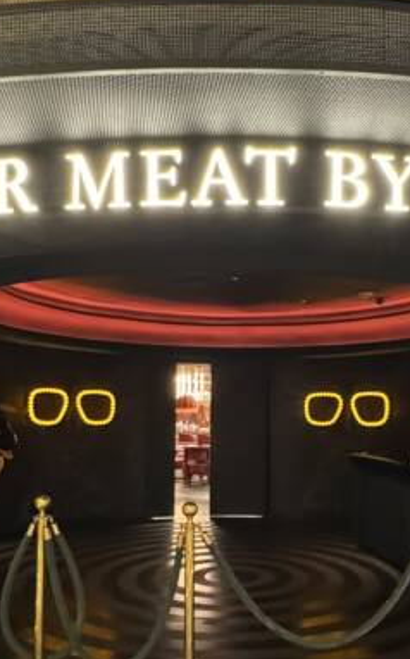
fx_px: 627
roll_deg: -0.2
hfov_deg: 36.0
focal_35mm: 35
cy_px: 397
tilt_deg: +3.1
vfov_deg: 54.9
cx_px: 251
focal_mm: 2.22
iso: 1250
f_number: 2.2
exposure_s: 1/46
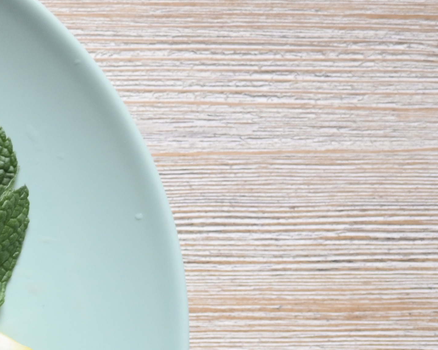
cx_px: -231
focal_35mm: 93
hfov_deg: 18.2
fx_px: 1203
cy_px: 351
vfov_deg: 16.2
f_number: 3.5
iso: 450
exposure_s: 1/125
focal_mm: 17
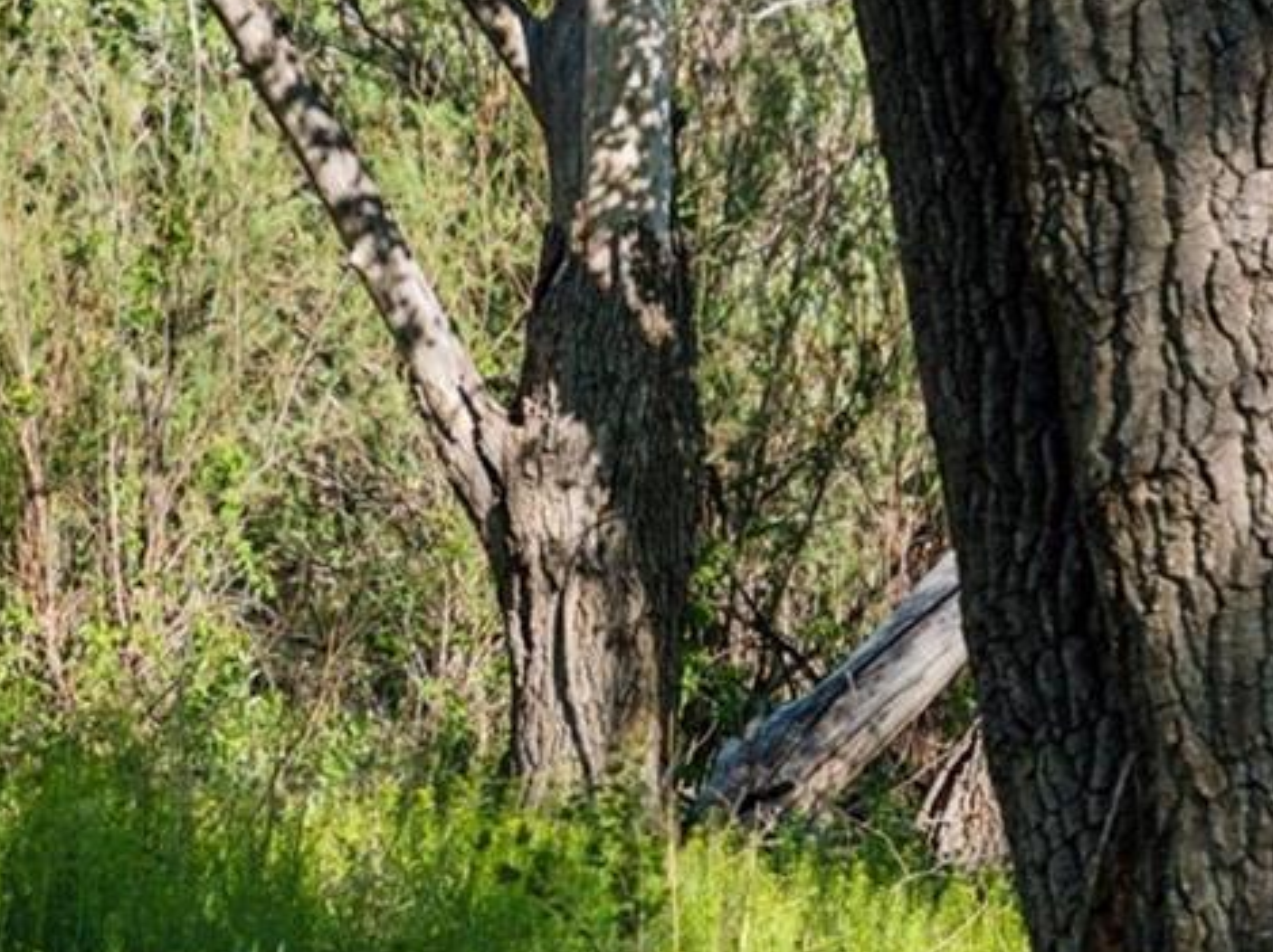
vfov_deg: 4.1
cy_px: 909
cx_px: -793
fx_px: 13266
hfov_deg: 5.4
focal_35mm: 361
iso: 400
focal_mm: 110
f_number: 6.3
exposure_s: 1/1000
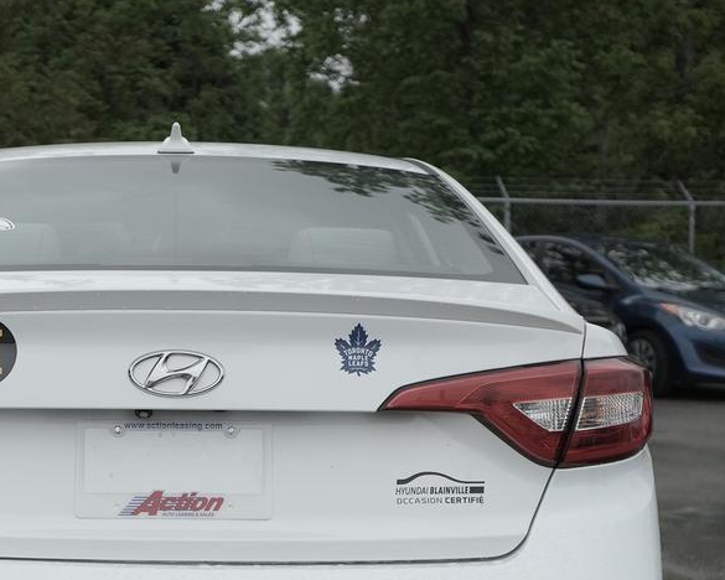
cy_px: 424
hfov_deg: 24.0
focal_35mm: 78
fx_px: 1674
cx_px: 133
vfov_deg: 19.5
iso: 1000
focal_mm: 38
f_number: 4
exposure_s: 1/6400
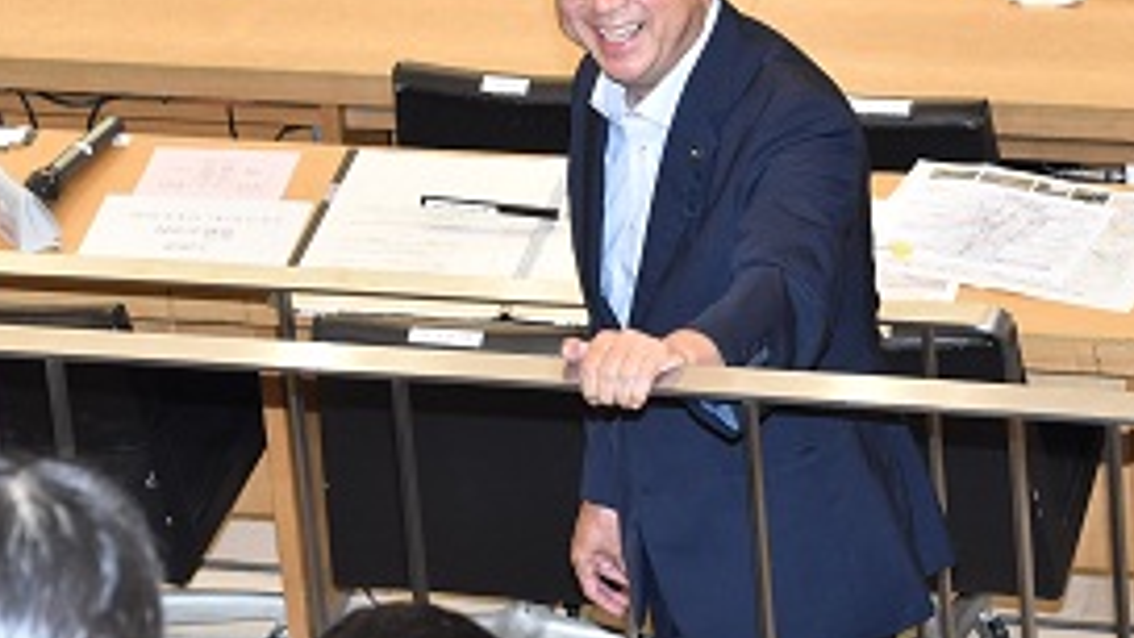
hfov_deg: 9.2
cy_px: 167
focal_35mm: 235
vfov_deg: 5.2
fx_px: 7064
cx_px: 552
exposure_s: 1/60
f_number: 8
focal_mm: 85
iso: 1600
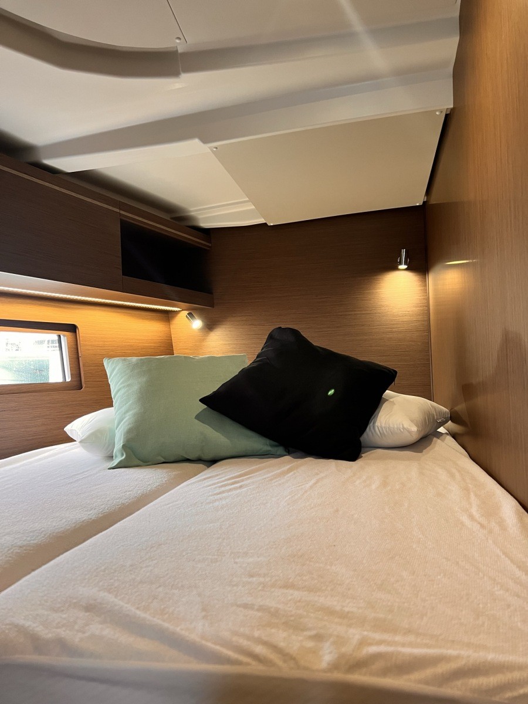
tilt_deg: +0.6
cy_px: 352
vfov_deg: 67.3
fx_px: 529
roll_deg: +1.5
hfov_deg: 53.1
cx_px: 264
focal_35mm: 26
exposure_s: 1/60
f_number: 1.5
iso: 160
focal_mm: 5.7
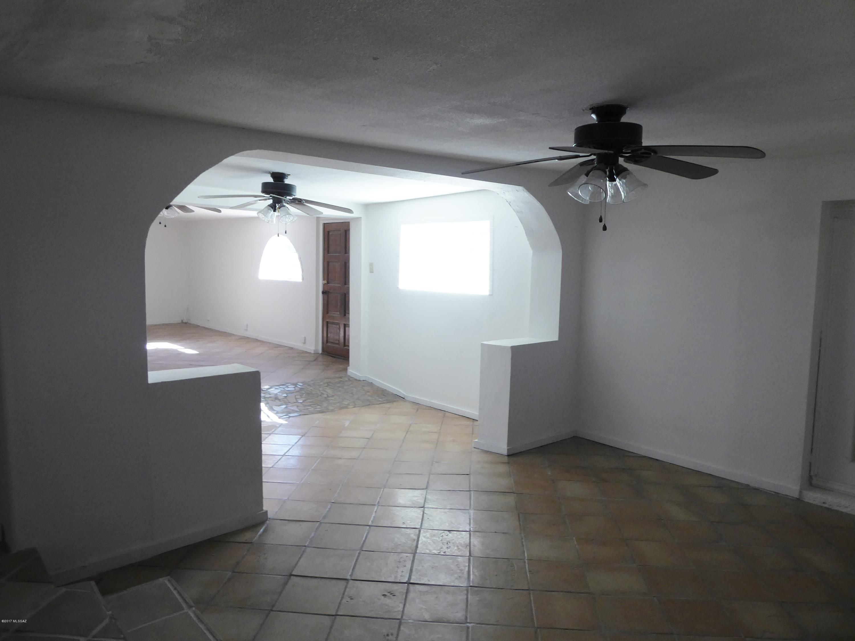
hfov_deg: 69.4
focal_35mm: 25
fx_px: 617
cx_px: 428
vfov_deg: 54.9
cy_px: 320
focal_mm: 4.3
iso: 160
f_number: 3.3
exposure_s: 1/60
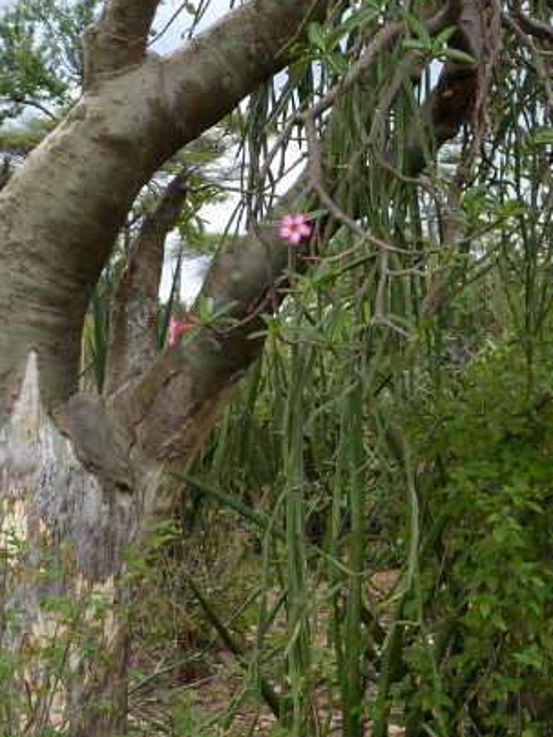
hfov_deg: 16.5
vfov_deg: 21.7
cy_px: 130
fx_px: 1896
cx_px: 447
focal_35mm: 89
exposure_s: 1/640
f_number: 2.8
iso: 100
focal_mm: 6.4
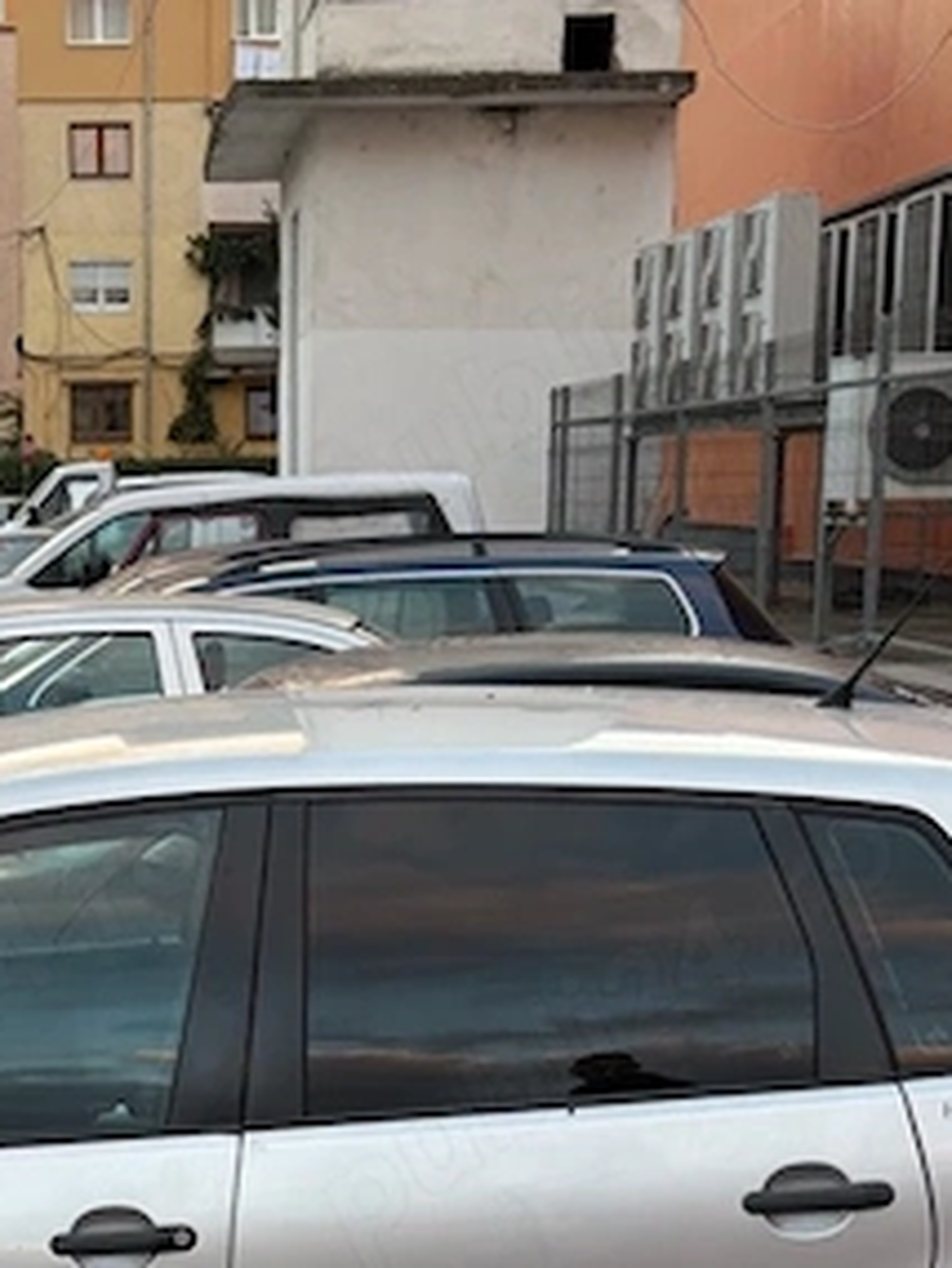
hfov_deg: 19.8
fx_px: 2675
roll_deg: +0.4
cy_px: 1135
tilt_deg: -13.1
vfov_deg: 25.8
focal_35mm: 73
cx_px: 93
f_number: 1.6
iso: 125
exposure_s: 1/128
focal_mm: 5.96
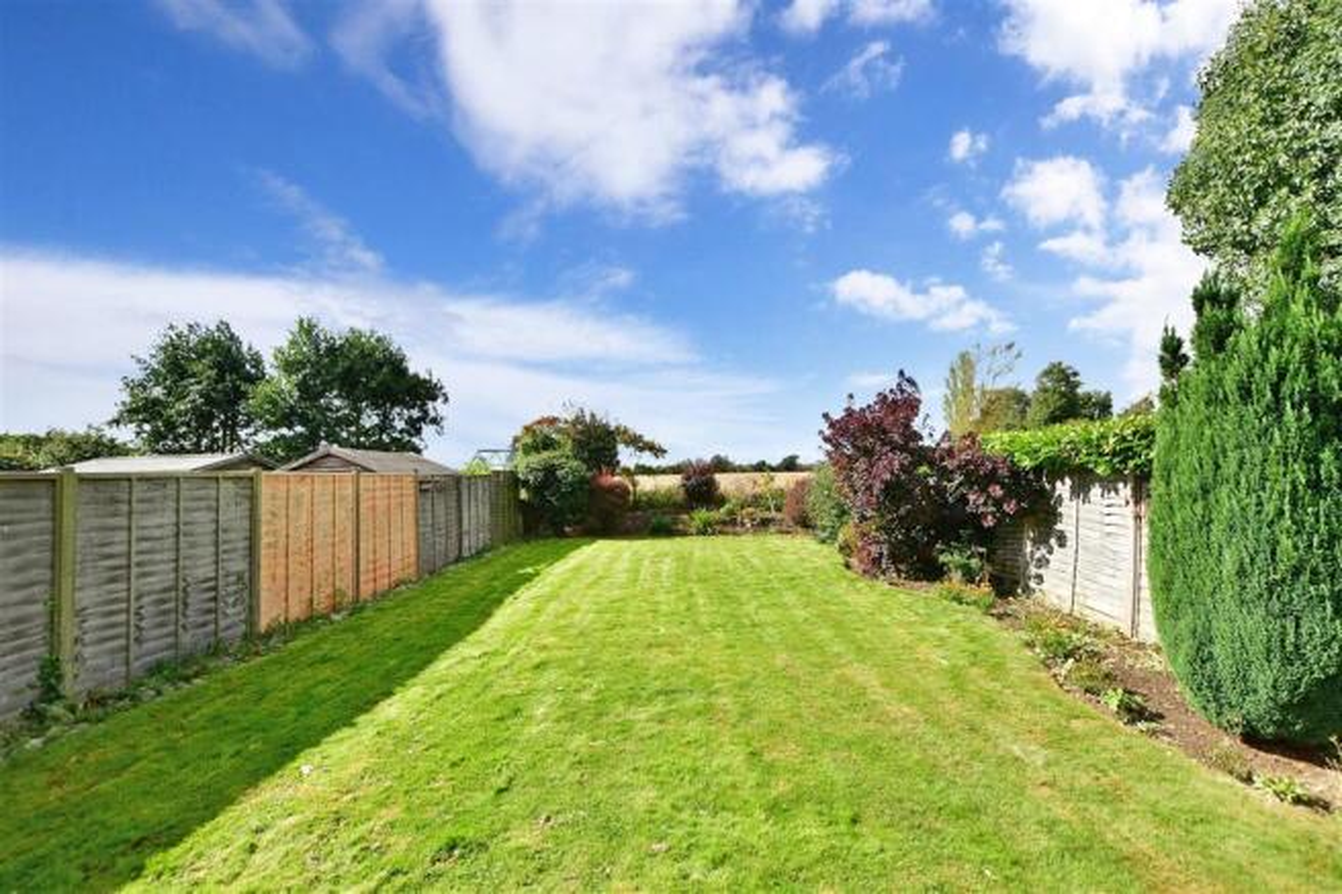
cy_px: 447
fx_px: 559
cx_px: 671
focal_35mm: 15
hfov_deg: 100.4
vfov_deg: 77.3
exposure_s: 1/320
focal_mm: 10
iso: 160
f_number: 7.1
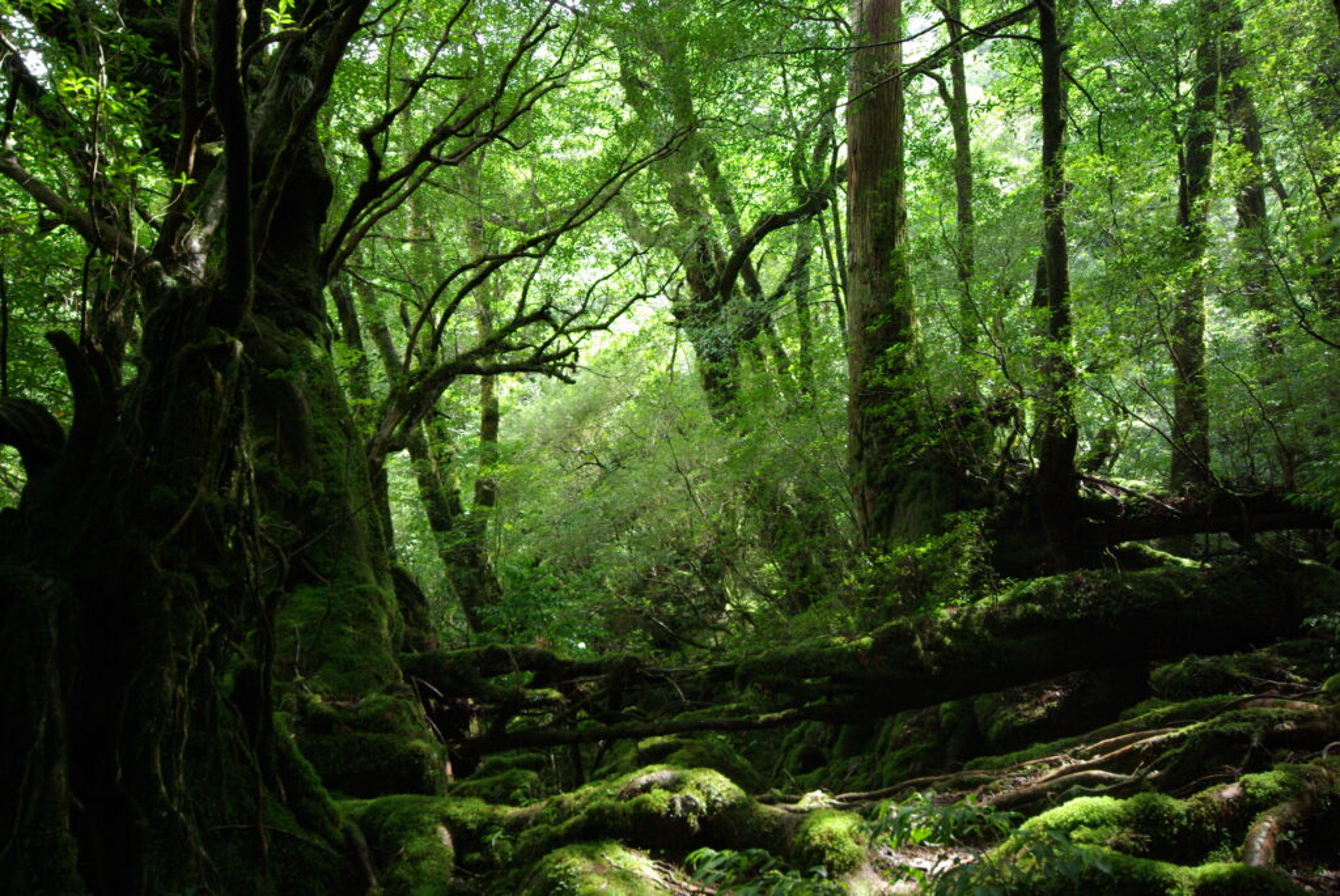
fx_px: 1118
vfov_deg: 43.7
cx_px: 670
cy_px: 448
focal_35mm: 30
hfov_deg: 61.9
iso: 800
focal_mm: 20
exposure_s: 1/60
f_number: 6.7
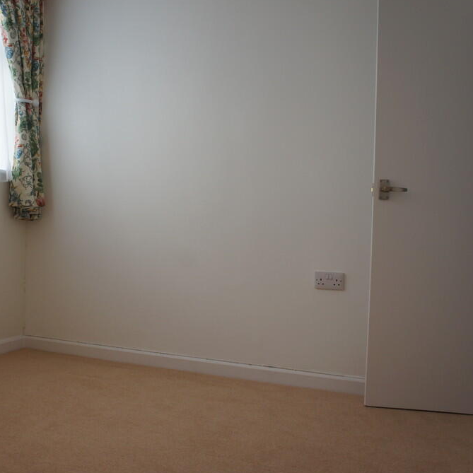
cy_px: 236
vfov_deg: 42.8
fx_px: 603
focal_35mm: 39
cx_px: 167
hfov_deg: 42.4
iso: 200
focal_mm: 20
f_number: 5.6
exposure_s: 1/60
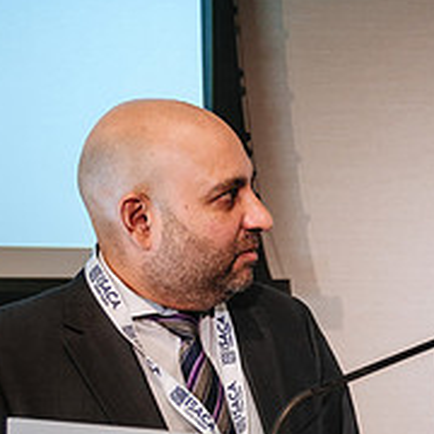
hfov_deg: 18.9
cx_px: 515
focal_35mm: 87
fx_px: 1234
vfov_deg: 19.7
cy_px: 356
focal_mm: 19.4
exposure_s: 1/60
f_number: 2.8
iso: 800
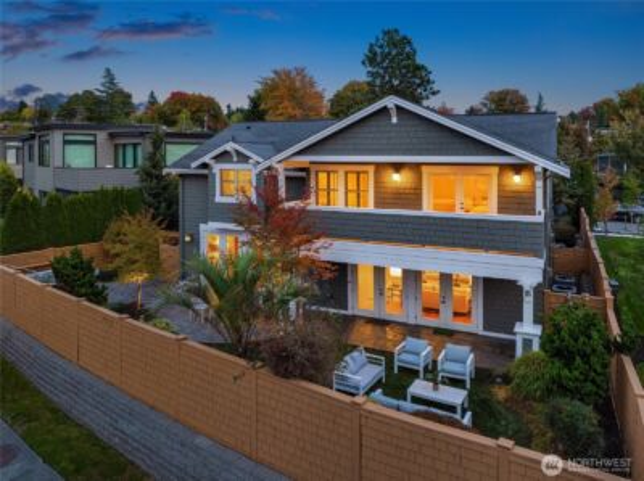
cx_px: 322
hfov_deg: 71.7
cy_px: 240
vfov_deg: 56.7
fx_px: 446
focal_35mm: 24
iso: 320
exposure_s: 1/15
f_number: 2.8
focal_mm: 12.29
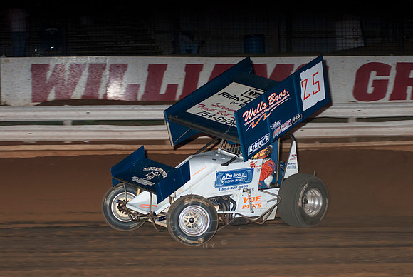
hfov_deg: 17.0
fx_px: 1378
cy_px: 138
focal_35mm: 120
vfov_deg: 11.4
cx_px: 206
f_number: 4
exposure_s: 1/400
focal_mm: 80
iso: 400
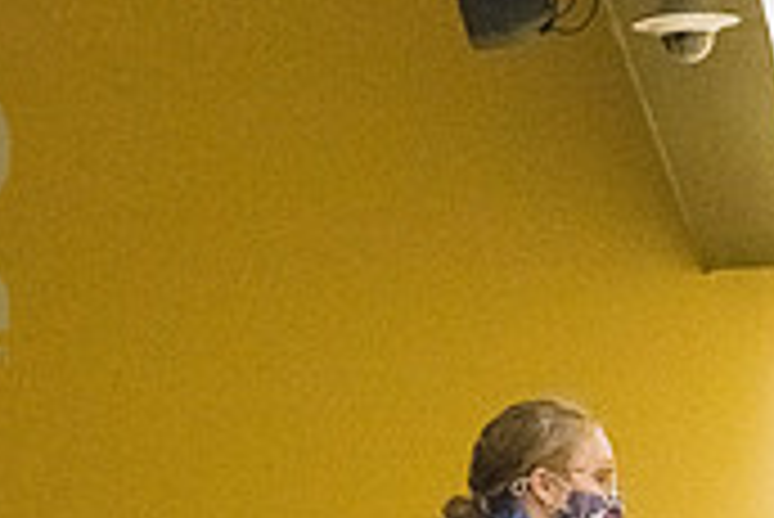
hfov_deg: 7.6
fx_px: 5810
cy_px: 831
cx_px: 513
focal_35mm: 270
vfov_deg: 5.1
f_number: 4.5
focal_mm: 80
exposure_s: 1/1000
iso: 10000
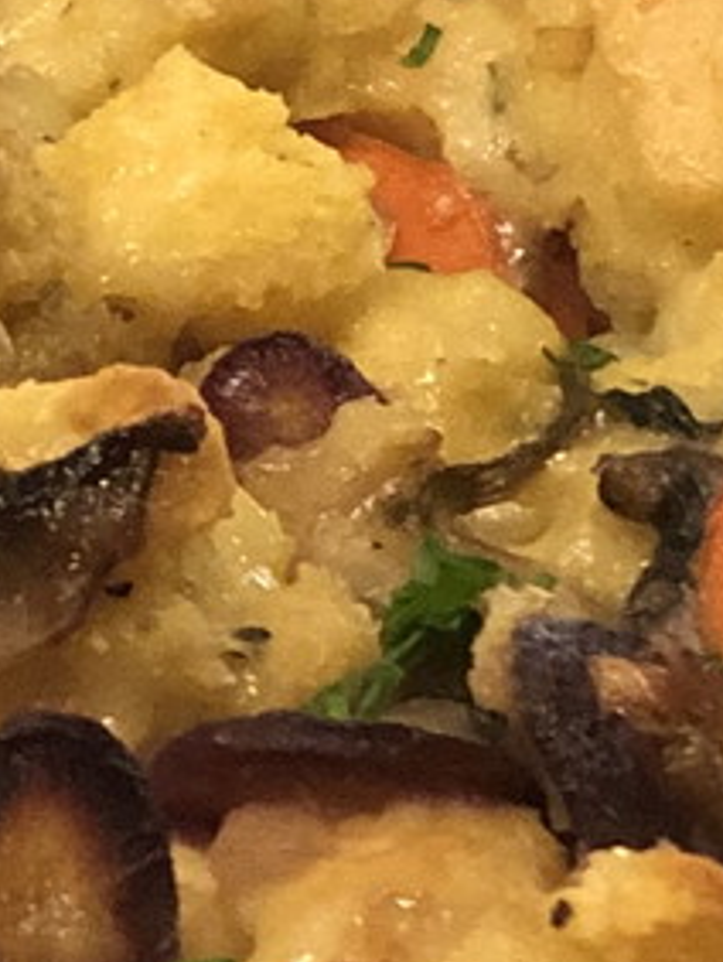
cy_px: -133
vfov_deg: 6.7
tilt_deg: -28.9
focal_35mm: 295
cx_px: 1327
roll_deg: -3.1
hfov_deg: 5.0
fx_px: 8203
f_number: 2.4
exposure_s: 1/17
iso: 160
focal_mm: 6
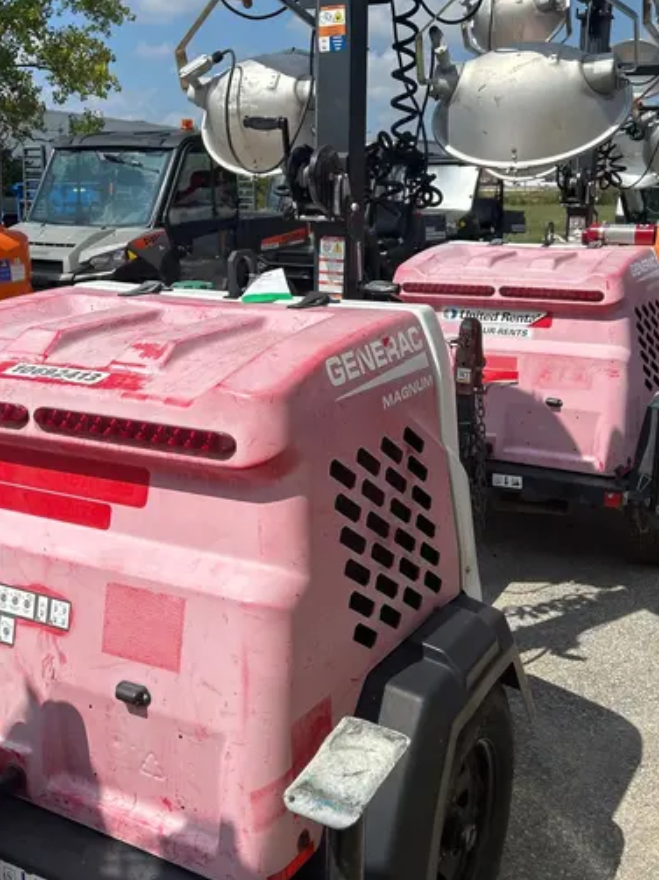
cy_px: 401
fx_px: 965
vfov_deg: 48.9
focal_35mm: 38
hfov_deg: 37.7
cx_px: 333
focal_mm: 5.7
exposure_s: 1/6993
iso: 50
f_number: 1.5
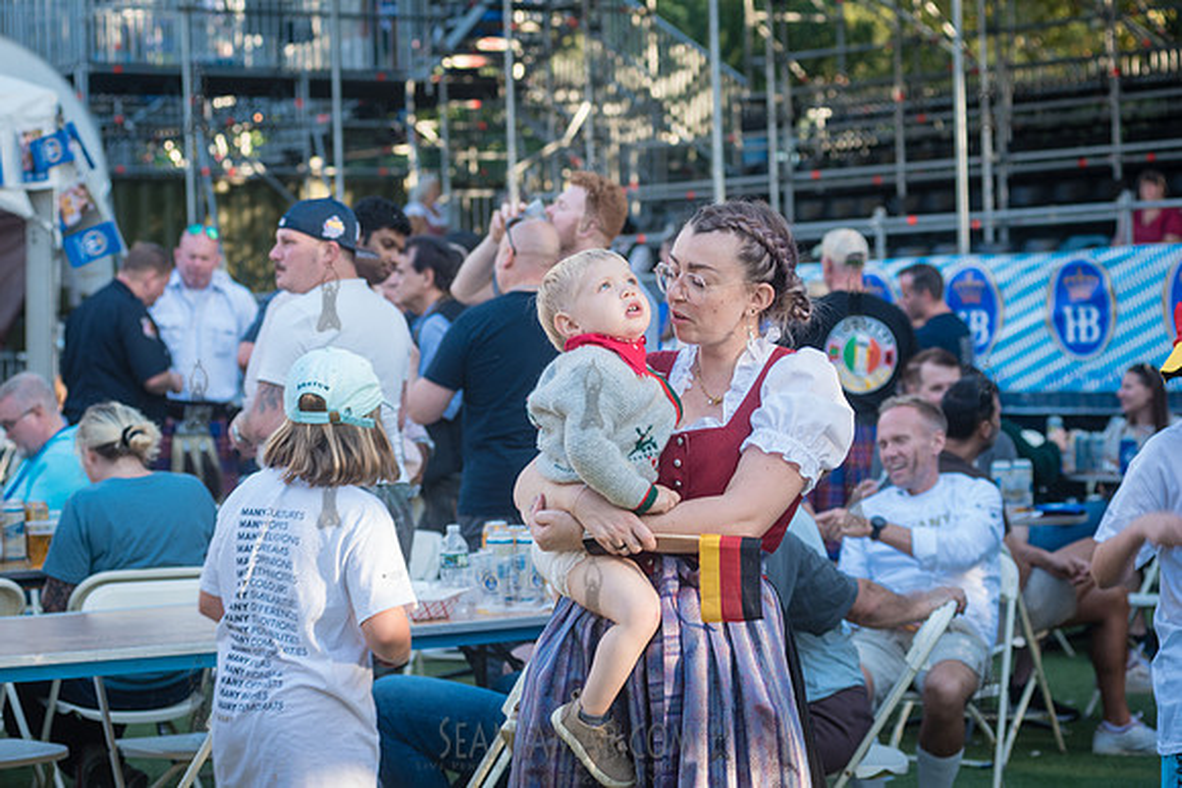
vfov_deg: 14.7
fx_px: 3052
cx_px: 548
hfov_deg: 21.9
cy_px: 383
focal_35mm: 93
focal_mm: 80
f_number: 4.5
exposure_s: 1/125
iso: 250
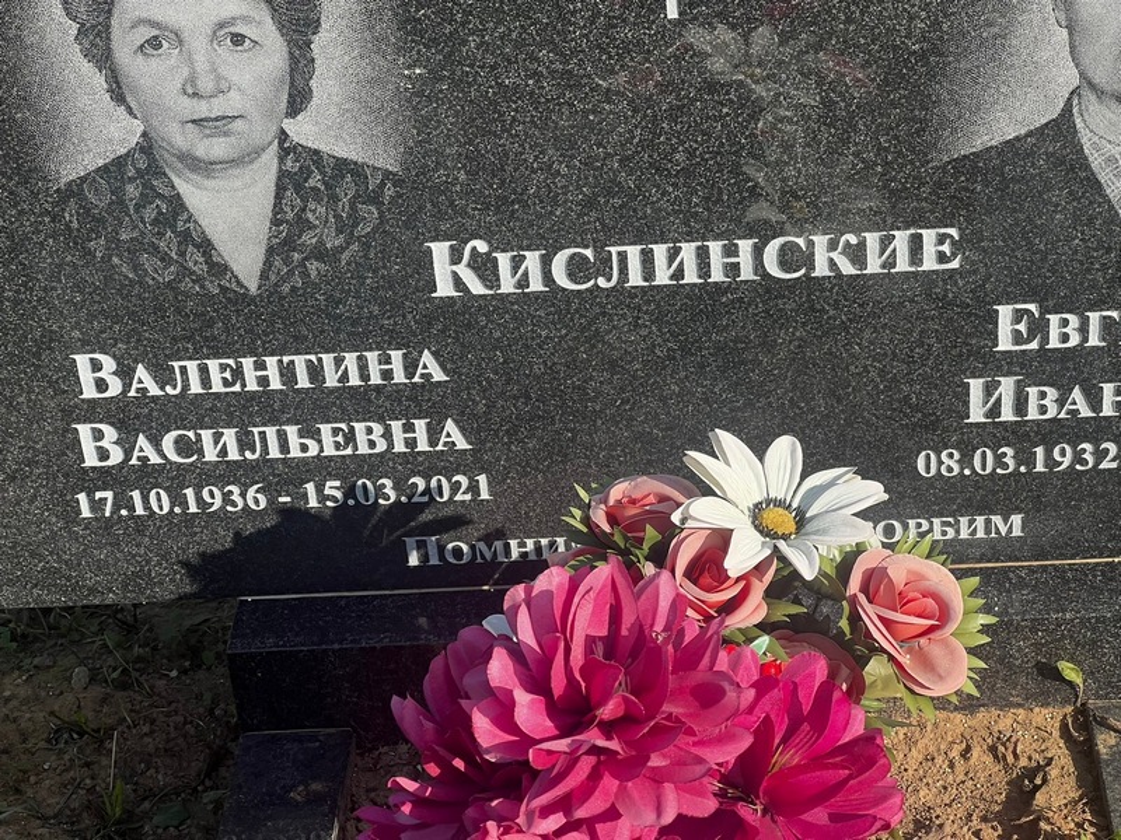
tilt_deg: -30.4
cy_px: 420
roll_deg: +3.2
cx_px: 560
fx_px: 2494
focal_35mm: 77
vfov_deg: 19.1
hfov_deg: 25.3
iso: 32
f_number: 2.8
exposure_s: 1/555
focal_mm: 9
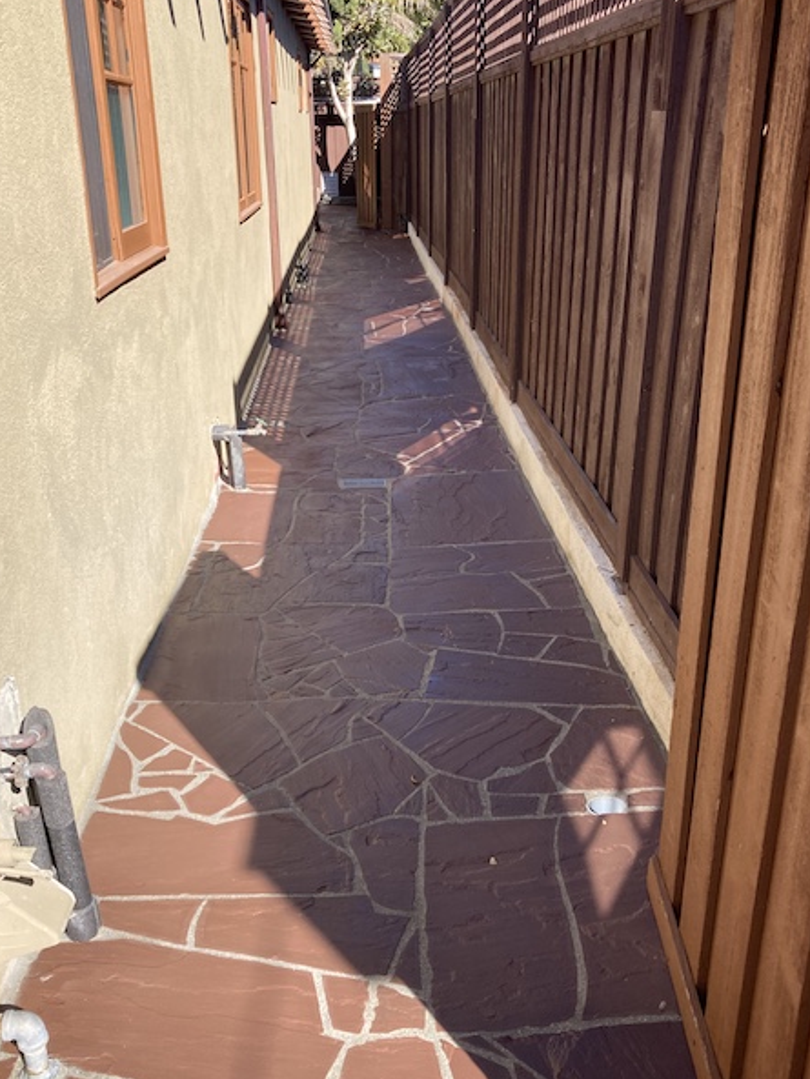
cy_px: 573
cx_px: 435
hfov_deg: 41.8
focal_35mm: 34
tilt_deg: -20.2
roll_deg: -0.2
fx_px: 1060
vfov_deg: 53.9
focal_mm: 3.99
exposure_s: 1/762
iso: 20
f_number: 1.8
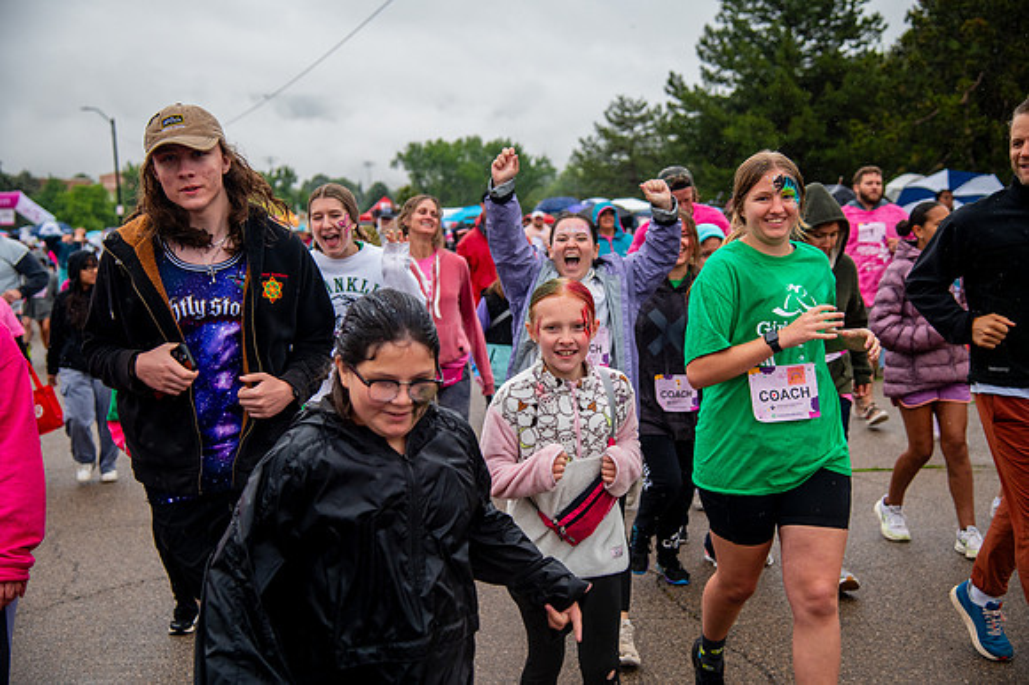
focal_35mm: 50
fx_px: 1428
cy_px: 342
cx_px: 514
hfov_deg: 39.6
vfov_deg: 27.0
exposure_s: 1/1600
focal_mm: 50
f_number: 4
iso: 1600
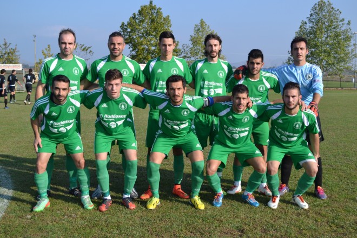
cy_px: 119
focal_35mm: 48
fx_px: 476
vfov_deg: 28.0
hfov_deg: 41.1
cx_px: 178
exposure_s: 1/1600
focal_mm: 32
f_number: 5.6
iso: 400
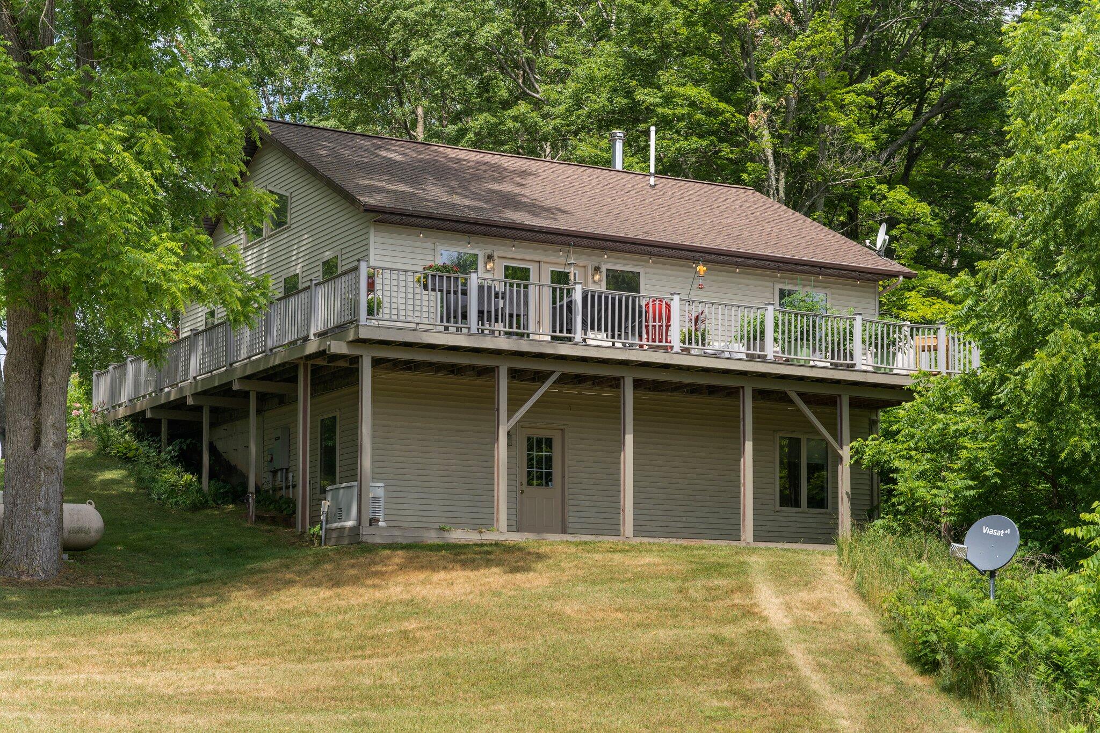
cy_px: 366
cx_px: 550
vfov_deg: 21.6
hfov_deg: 31.9
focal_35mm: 63
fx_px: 1922
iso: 320
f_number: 8
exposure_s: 1/500
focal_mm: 62.9
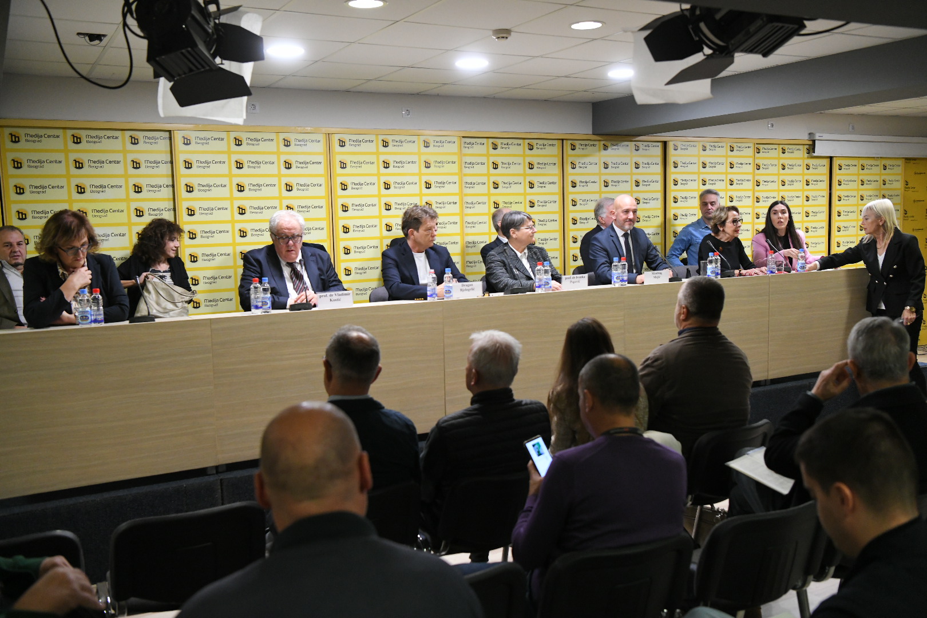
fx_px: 901
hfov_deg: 54.4
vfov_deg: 37.9
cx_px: 464
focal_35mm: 35
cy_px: 309
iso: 4000
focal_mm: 35
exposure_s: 1/200
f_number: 4
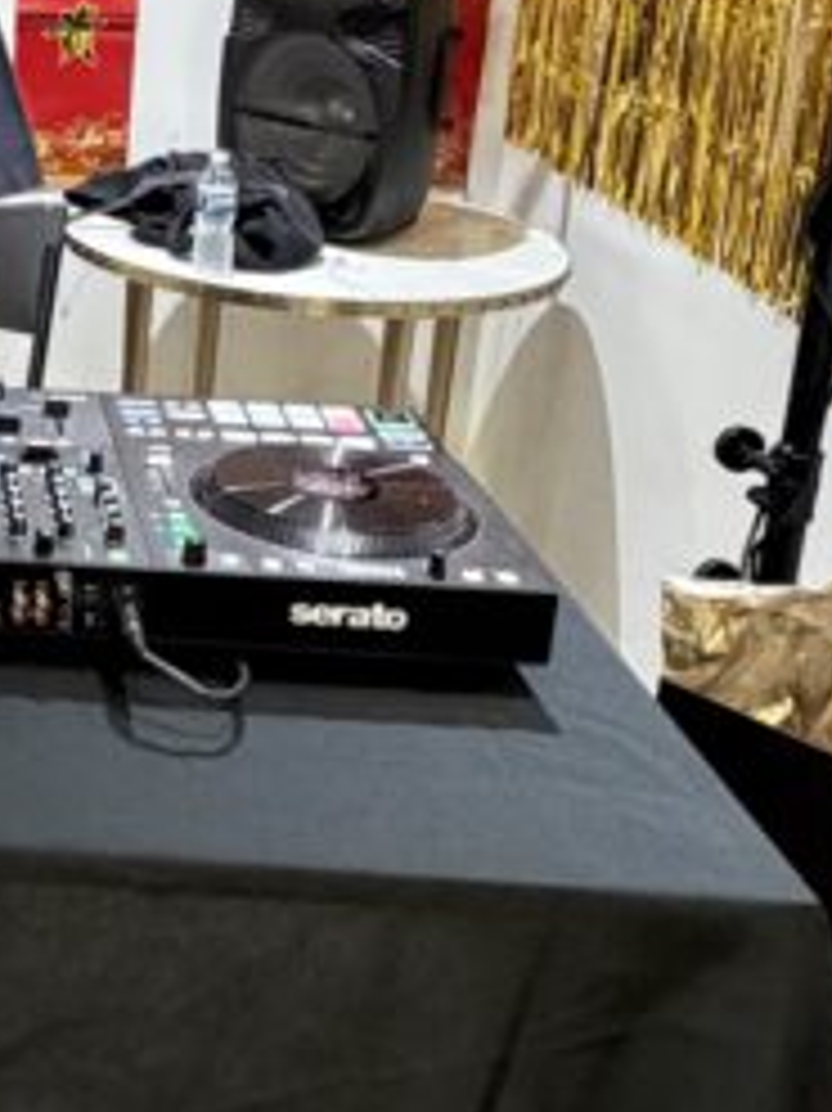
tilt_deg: -14.3
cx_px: -324
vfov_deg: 32.3
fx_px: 1860
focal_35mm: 58
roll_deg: -0.2
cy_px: 221
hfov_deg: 22.0
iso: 500
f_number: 2.2
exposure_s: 1/60
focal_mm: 2.22
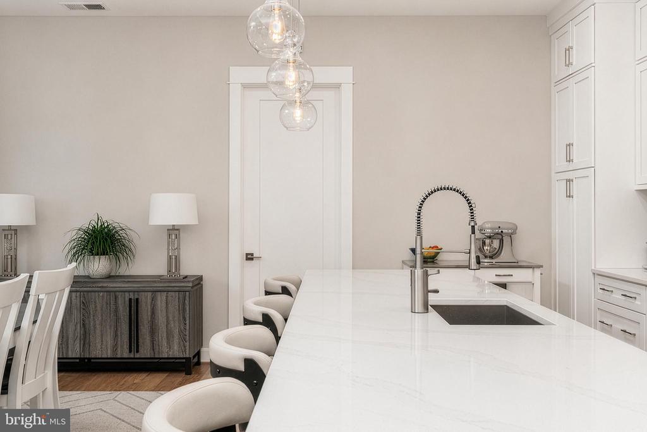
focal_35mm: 35
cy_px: 216
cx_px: 324
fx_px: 629
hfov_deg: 54.4
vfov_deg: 37.9
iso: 320
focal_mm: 35
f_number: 8
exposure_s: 1/2.5
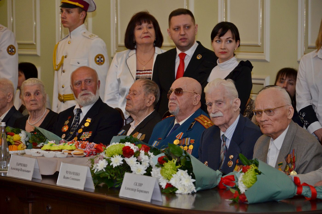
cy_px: 107
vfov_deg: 8.7
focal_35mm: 158
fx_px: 1406
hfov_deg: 13.1
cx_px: 161
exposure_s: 1/160
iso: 640
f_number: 5.6
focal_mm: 105
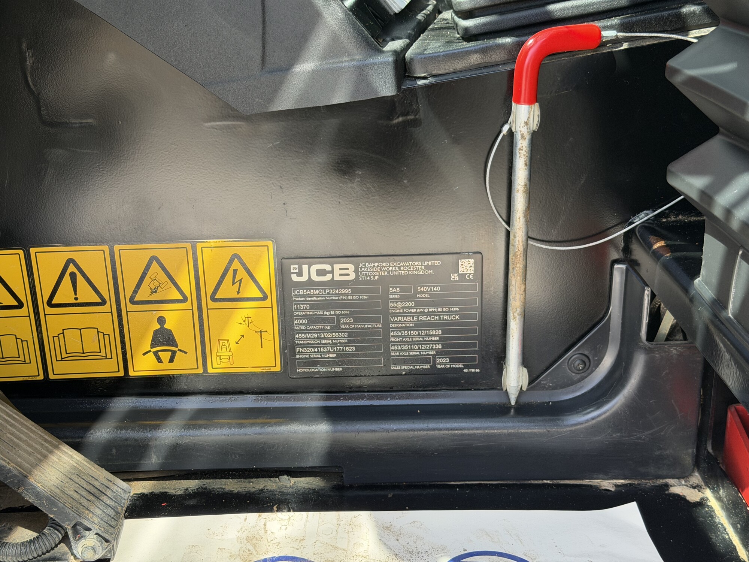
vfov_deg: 30.3
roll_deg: +0.8
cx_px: 374
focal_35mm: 48
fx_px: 1039
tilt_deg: -20.7
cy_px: 281
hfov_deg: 39.7
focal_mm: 6.76
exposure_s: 1/527
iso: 100
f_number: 1.78
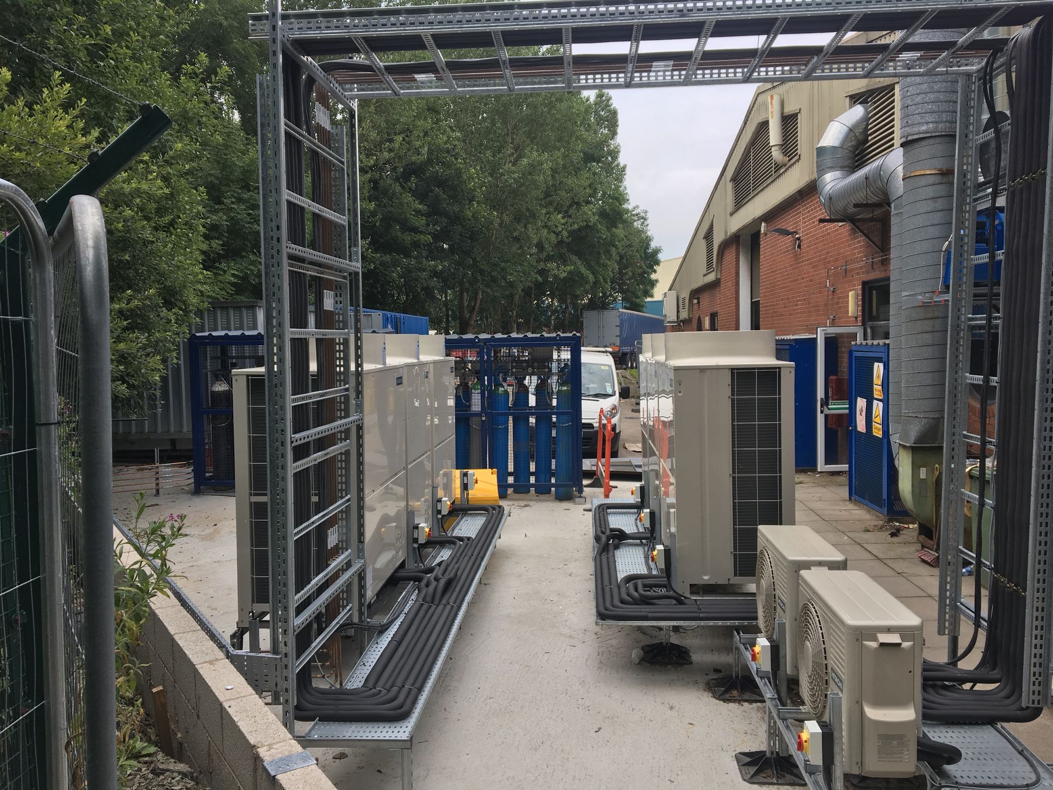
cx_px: 526
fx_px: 882
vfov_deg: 48.2
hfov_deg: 61.7
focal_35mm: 29
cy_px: 395
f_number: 2.2
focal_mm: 4.15
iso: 25
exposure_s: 1/686
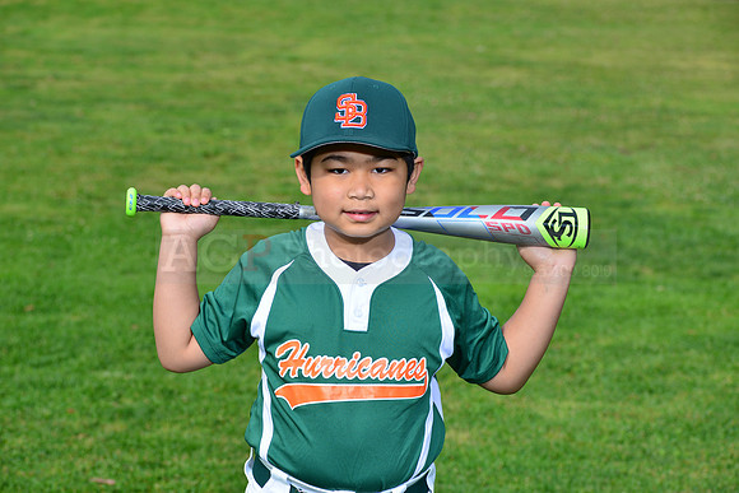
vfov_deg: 11.8
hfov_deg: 17.6
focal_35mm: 116
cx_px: 370
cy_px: 246
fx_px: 2382
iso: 200
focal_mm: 116
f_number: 10
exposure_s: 1/200
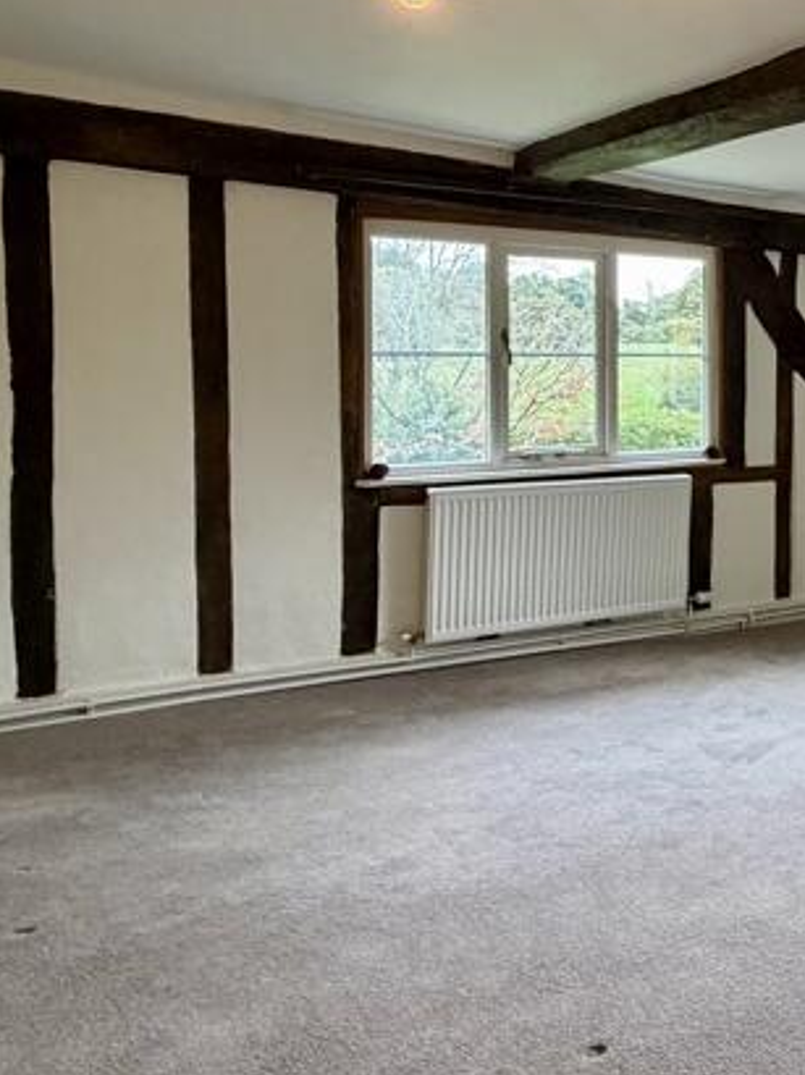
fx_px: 1086
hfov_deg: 34.3
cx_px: 915
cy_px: 391
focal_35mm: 35
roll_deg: -0.7
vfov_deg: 52.0
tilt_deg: -3.1
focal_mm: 2.22
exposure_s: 1/100
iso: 320
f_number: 2.2
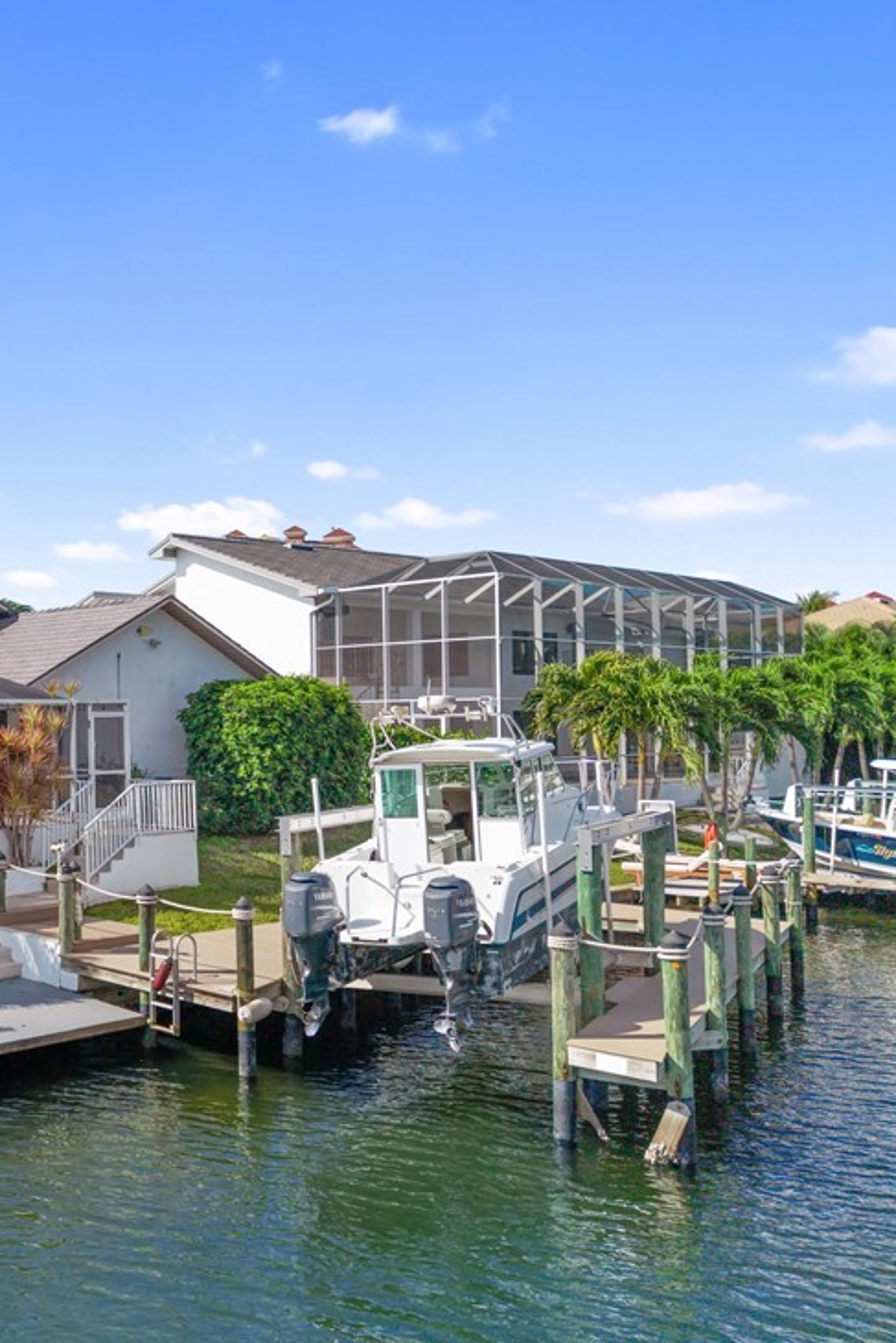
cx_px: -13
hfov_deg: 34.3
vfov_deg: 54.4
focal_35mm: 35
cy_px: 692
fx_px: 1306
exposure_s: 1/640
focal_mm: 8.67
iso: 100
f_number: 1.8
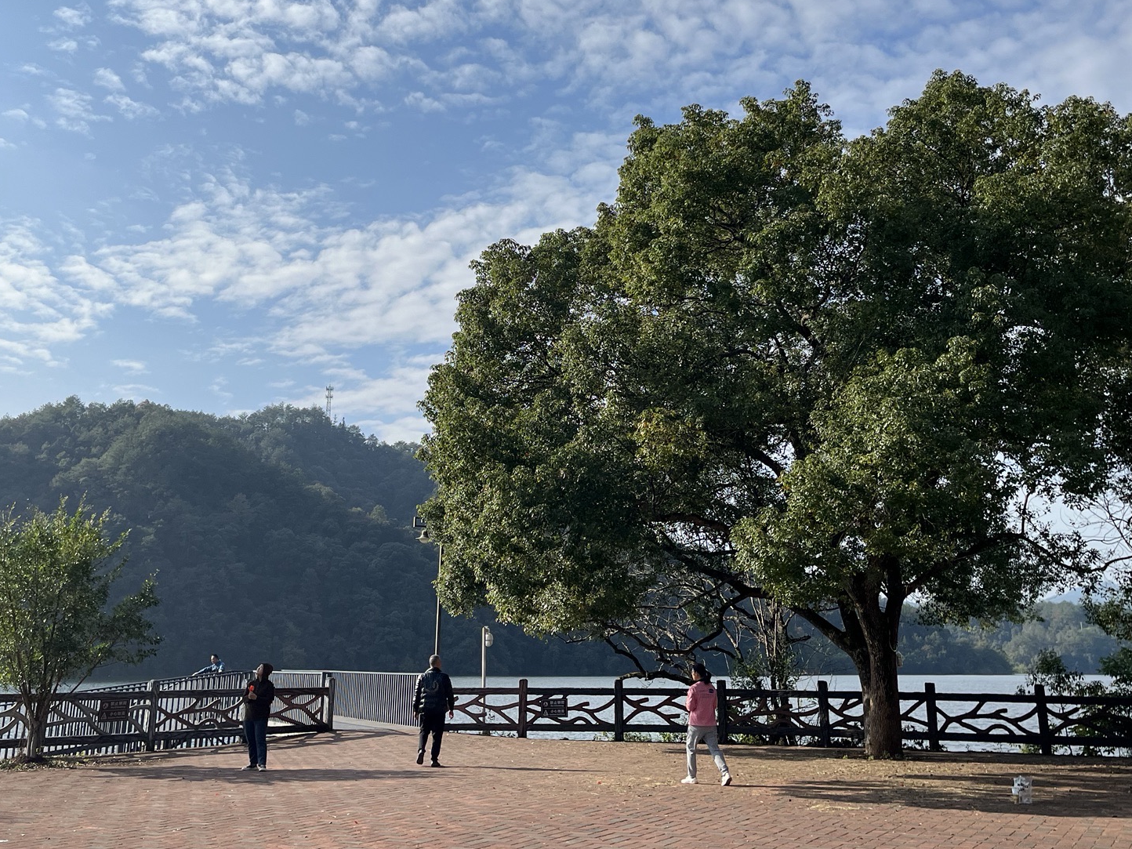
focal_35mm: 36
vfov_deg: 39.3
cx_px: 573
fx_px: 1177
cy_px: 308
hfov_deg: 51.4
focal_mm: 5.1
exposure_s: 1/5848
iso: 50
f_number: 1.6
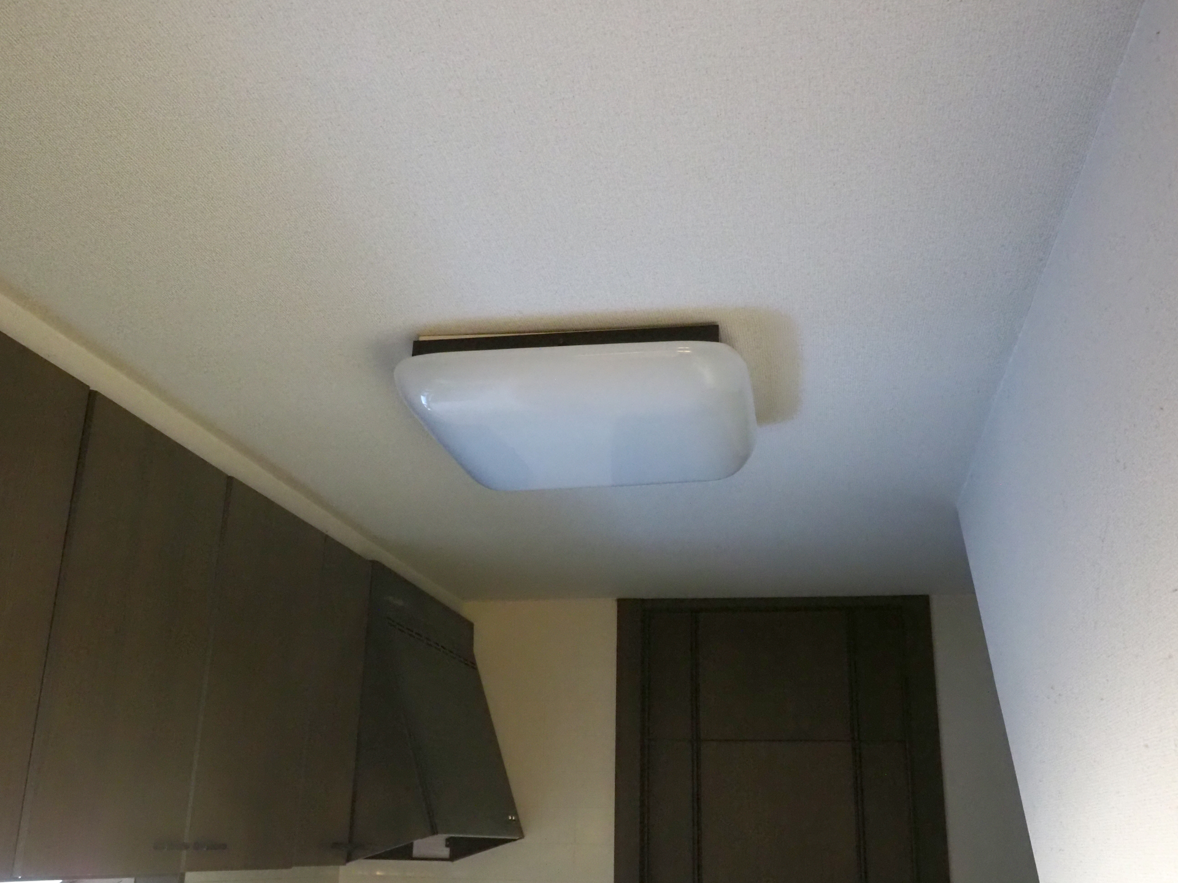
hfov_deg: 51.4
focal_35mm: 36
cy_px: 442
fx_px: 1225
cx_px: 589
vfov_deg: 39.7
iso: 5000
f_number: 5.6
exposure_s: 1/60
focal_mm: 18
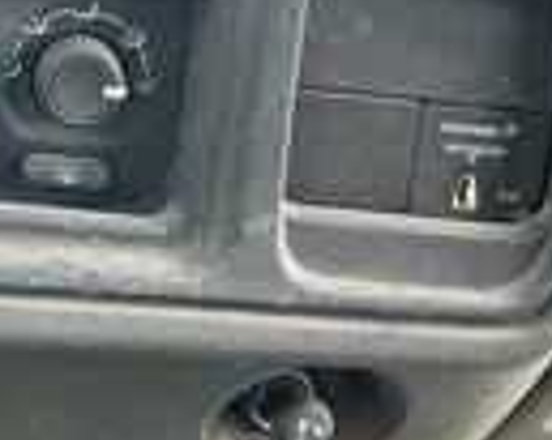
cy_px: -137
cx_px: 30
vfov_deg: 17.0
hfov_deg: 21.9
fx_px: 1388
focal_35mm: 85
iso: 64
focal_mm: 3
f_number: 1.8
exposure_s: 1/106
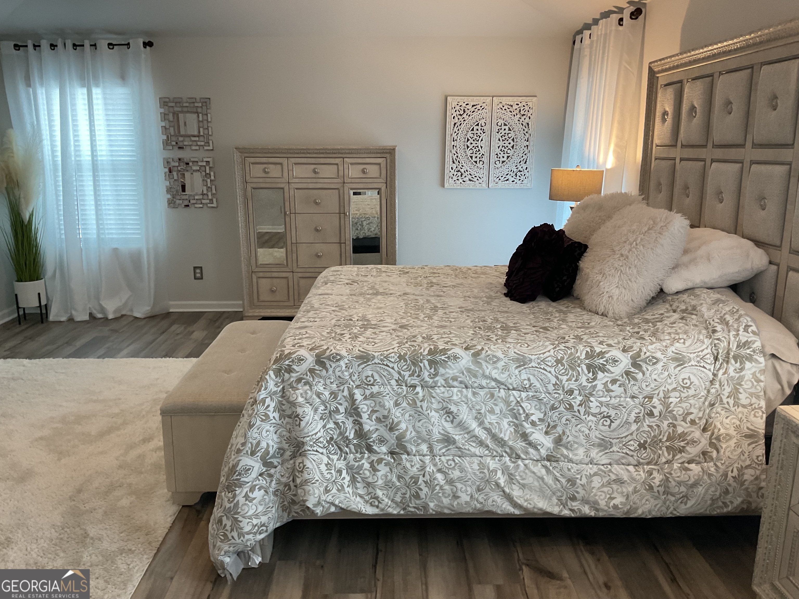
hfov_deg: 61.7
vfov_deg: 48.2
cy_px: 300
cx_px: 400
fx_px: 669
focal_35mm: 29
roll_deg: -1.1
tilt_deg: -12.7
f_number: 1.8
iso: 100
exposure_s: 1/60
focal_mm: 3
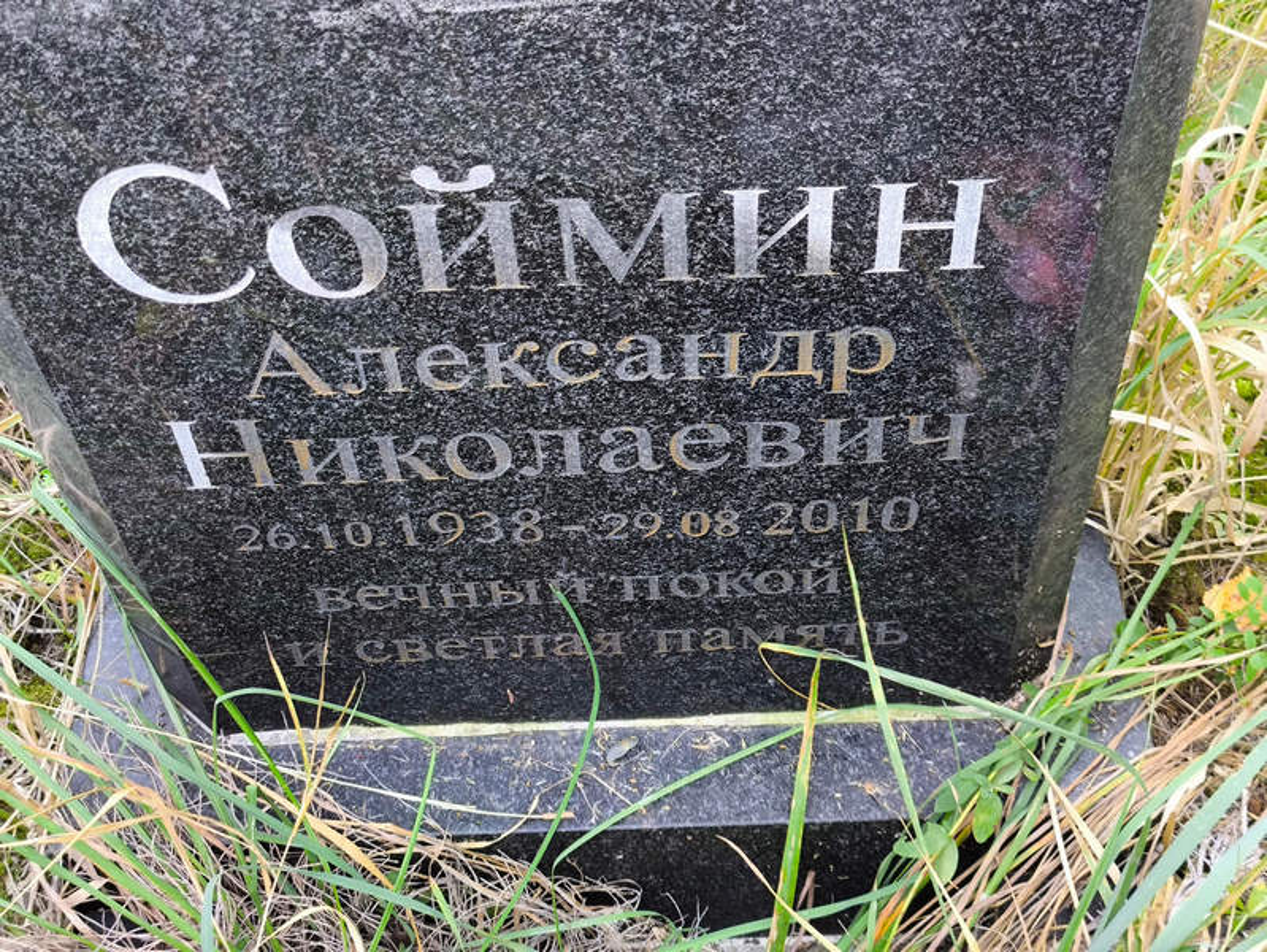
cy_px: 476
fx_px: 1831
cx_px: 634
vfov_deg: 29.1
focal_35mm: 50
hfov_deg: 38.2
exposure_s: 1/50
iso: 160
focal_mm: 4.71
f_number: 1.7
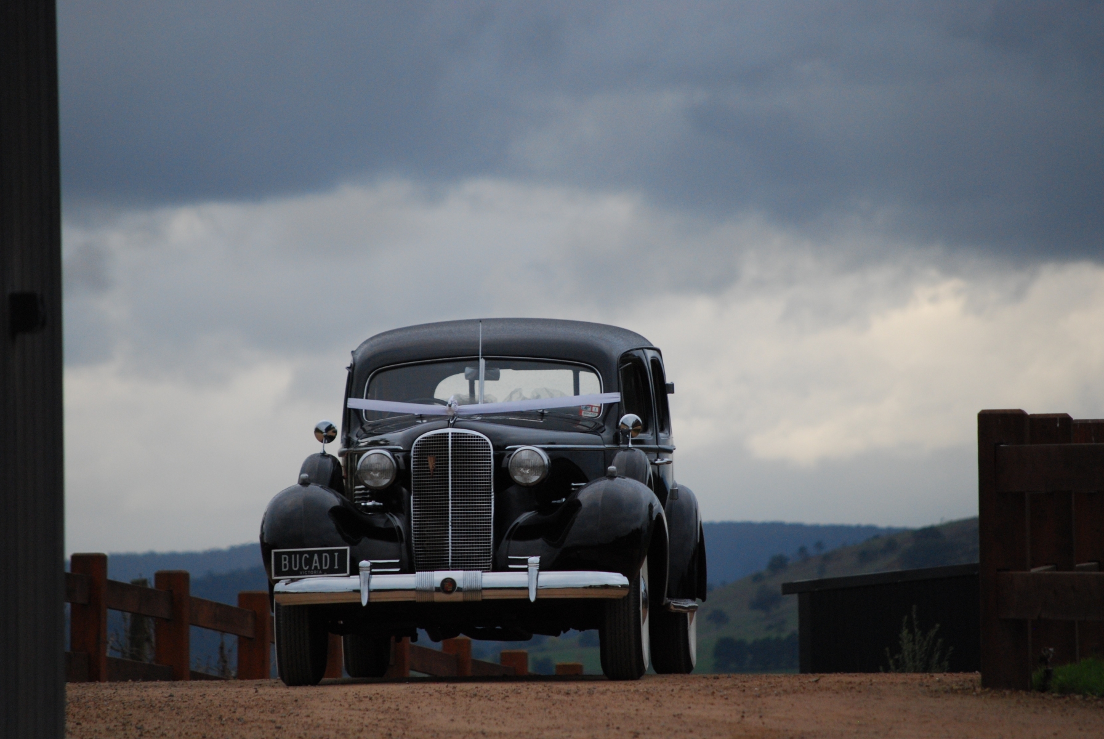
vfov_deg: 4.6
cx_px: 552
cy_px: 370
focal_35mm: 300
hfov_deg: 6.9
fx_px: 9210
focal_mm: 200
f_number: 5.6
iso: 720
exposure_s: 1/500
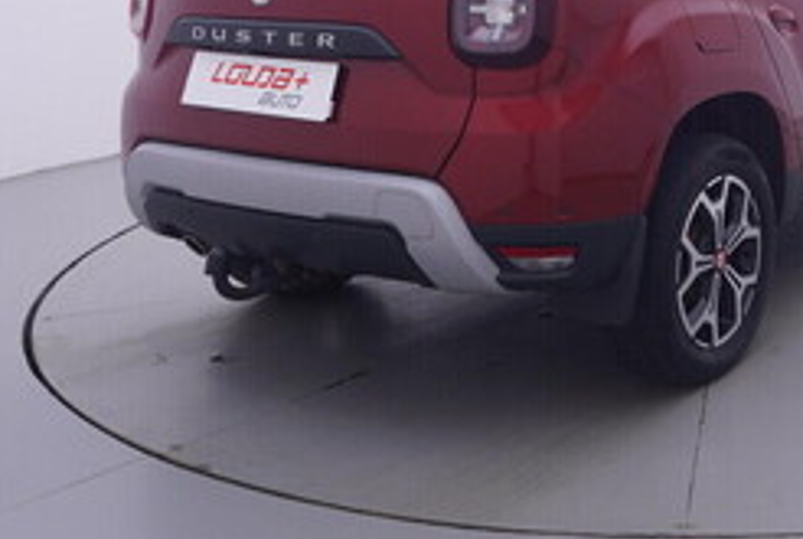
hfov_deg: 36.4
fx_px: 1120
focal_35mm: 50
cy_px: 5
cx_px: 756
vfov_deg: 25.7
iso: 200
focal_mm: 15
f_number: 5
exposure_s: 1/80
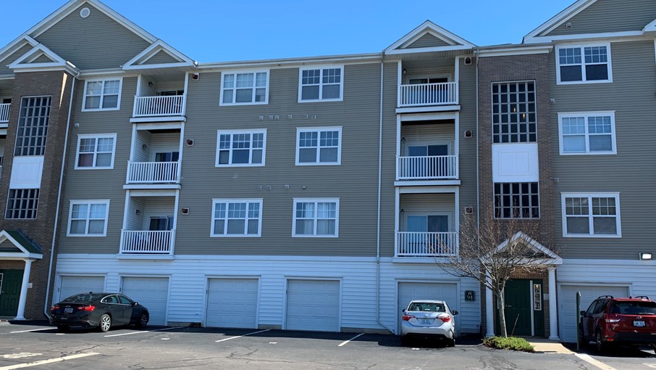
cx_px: 329
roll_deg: -3.5
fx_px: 557
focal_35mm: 32
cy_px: 213
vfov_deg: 36.6
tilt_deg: +10.5
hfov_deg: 61.0
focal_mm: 4.25
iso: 25
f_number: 1.8
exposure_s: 1/835
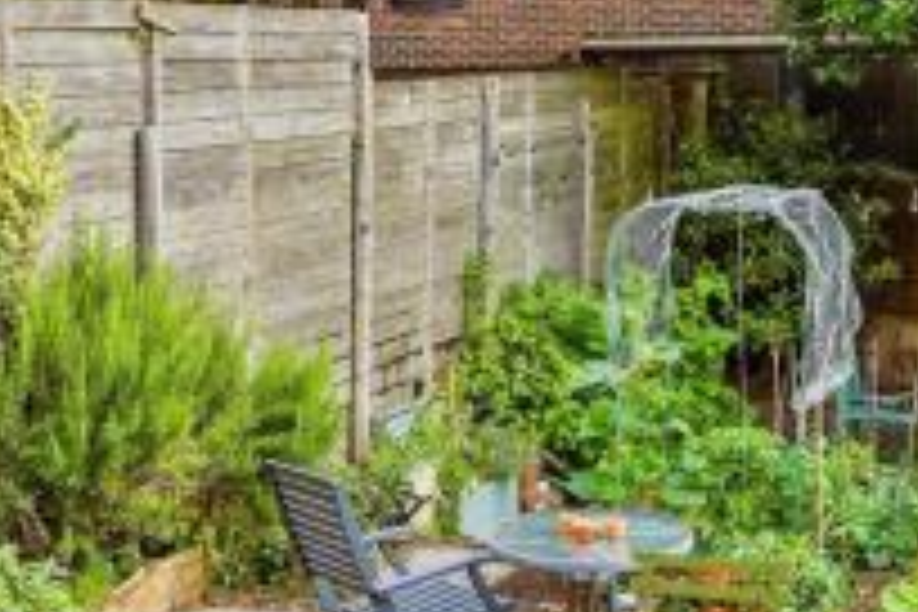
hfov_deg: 28.8
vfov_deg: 19.4
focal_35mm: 70
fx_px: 1785
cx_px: 382
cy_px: 385
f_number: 8
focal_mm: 20
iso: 200
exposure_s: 1/60
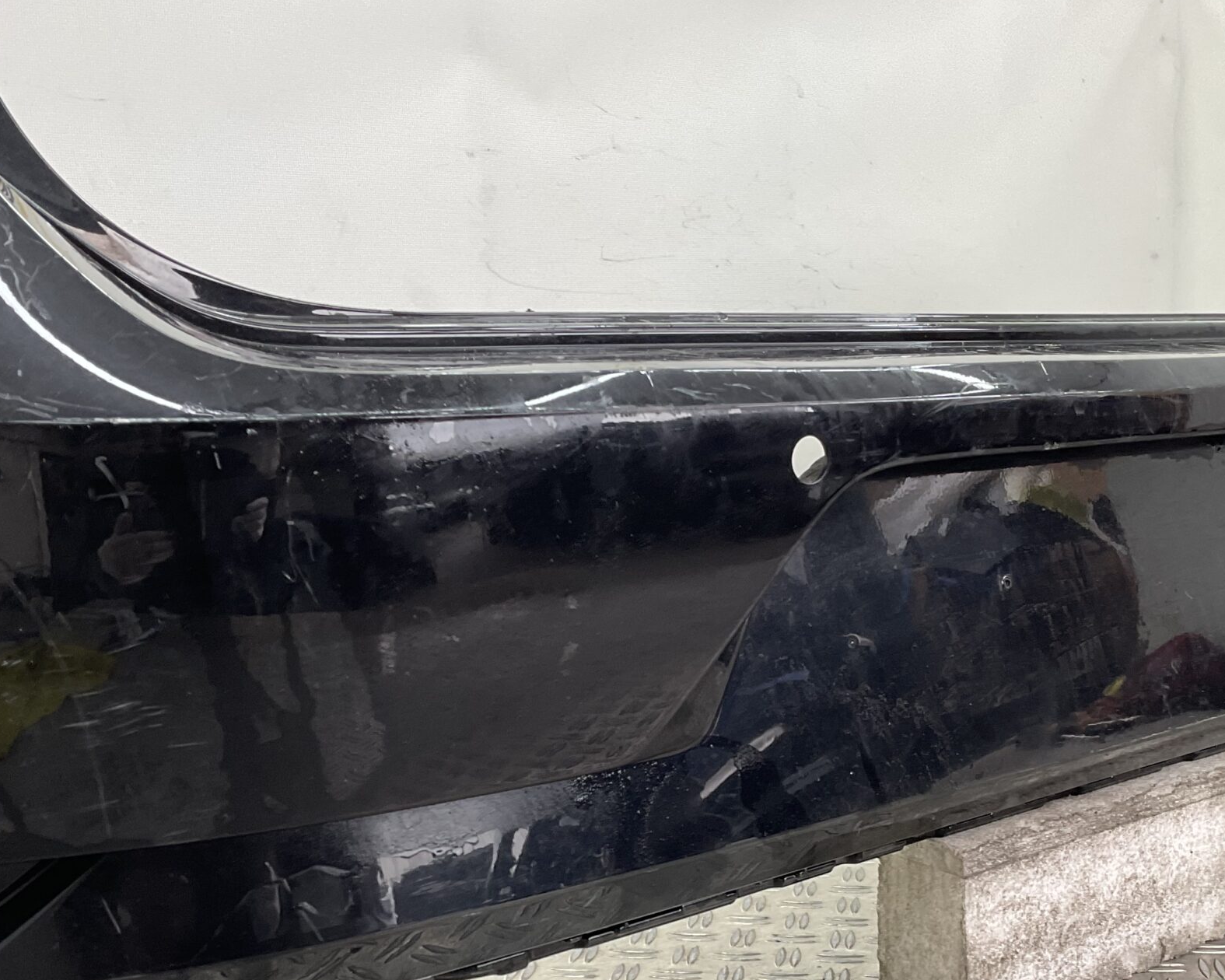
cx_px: 737
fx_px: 1668
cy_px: 737
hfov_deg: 40.2
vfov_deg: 32.1
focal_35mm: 46
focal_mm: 3
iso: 32
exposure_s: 1/100
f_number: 1.8
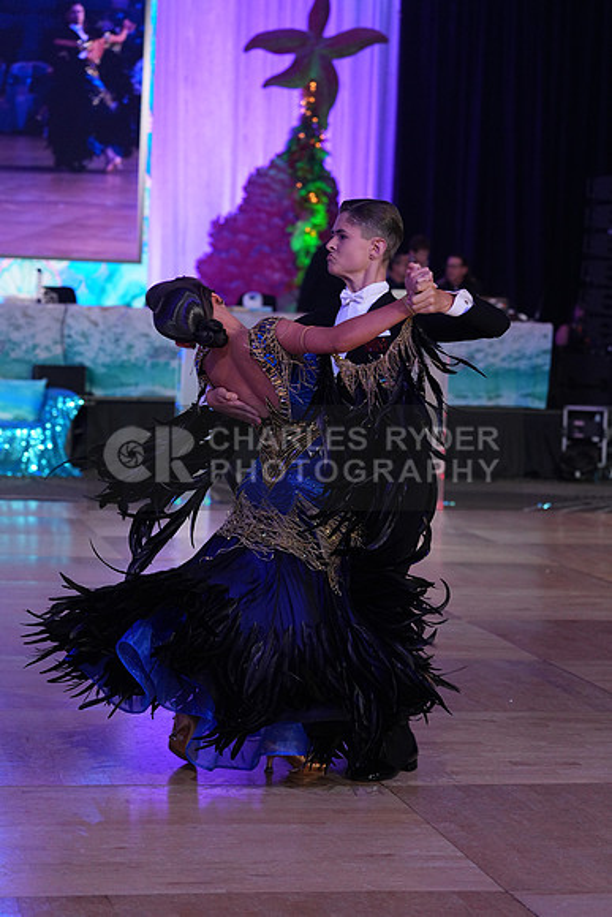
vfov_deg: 23.6
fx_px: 2192
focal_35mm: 86
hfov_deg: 15.9
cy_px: 458
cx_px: 306
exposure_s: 1/400
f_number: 4
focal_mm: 86
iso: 2000
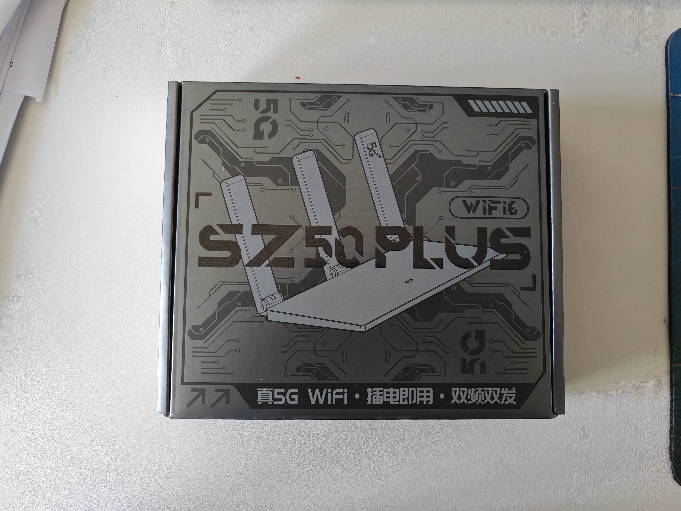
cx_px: 340
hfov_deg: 71.6
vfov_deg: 56.8
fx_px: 472
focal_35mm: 24
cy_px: 256
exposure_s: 1/180
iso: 800
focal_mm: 6.67
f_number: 1.95
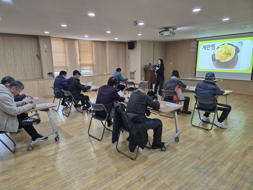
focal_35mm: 23
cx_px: 126
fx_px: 168
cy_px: 95
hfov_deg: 73.9
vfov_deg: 58.9
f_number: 1.8
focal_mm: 5.4
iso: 200
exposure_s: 1/180
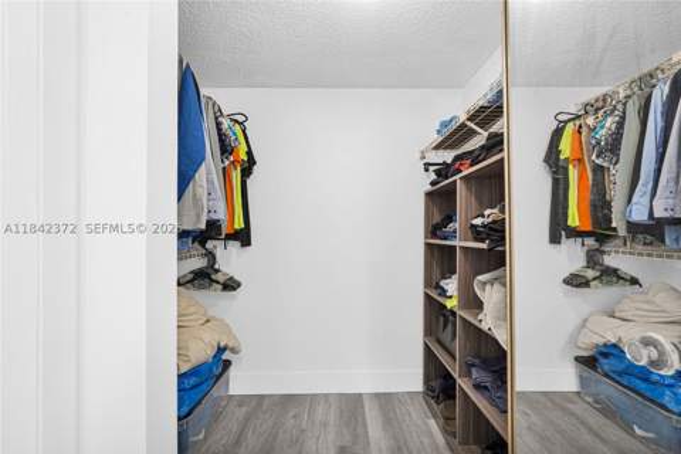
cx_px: 340
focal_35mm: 16
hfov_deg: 96.7
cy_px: 227
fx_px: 303
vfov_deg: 73.7
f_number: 8
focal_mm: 16
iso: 1600
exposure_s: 1/30
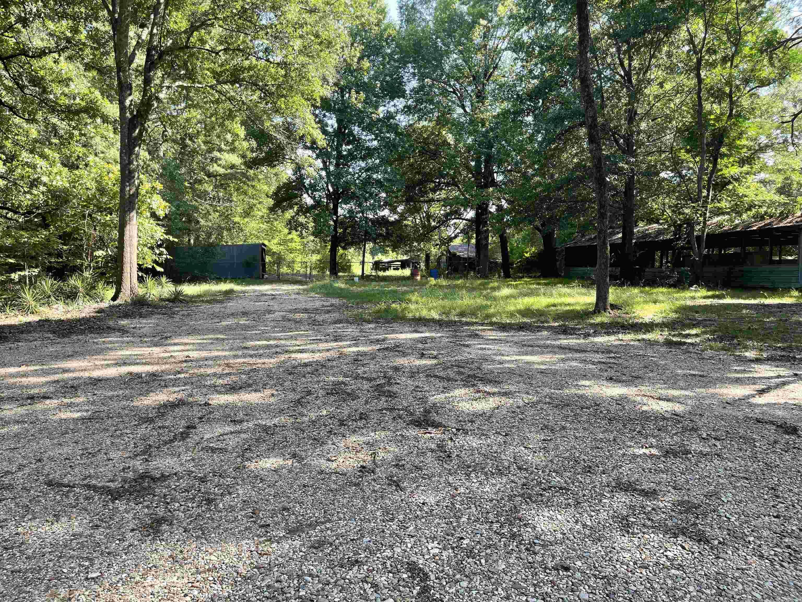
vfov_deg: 54.9
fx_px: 579
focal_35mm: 25
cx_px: 401
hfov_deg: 69.4
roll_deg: -1.1
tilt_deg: -4.1
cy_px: 301
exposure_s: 1/263
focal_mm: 5.1
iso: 32
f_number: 1.6
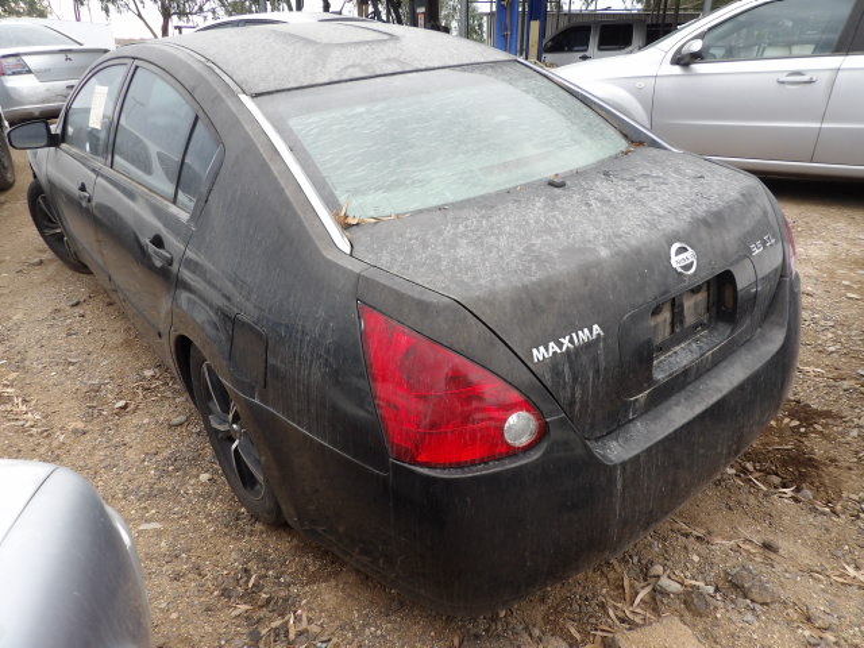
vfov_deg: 56.8
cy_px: 324
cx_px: 432
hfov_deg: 71.6
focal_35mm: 24
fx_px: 599
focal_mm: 4.3
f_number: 3.2
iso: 100
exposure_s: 1/247
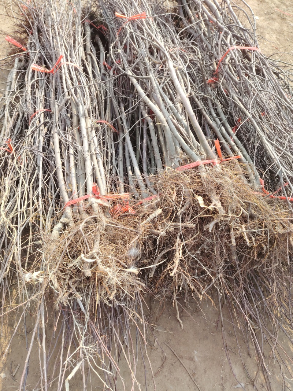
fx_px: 271
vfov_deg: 71.6
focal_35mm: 24
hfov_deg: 56.8
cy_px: 196
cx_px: 146
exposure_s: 1/900
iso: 297
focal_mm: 5.25
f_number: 1.75
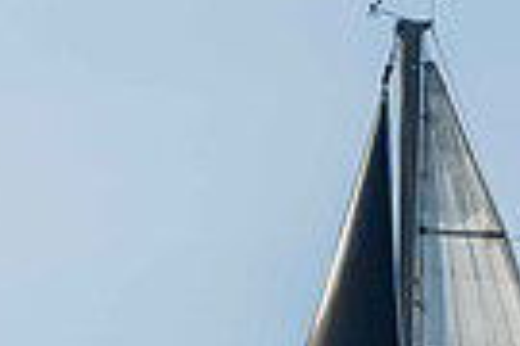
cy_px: 669
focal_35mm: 231
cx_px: 481
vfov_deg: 5.8
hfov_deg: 8.9
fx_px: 3336
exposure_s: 1/1000
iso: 400
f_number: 8
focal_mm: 50
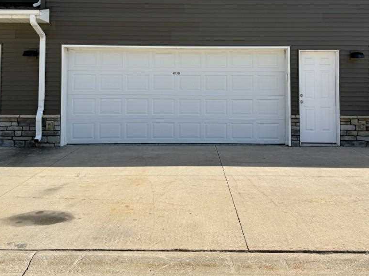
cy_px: 64
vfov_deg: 35.1
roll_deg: -0.1
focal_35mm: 40
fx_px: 426
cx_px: 202
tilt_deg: +3.1
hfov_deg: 46.7
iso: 80
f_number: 1.78
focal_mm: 6.76
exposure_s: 1/3759
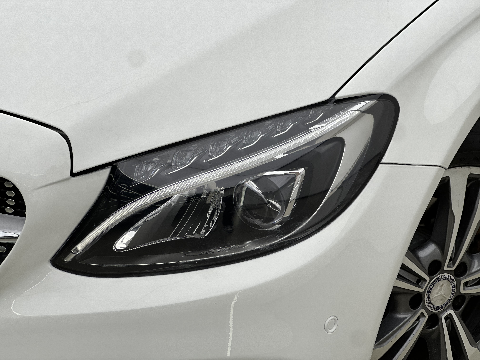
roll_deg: -0.3
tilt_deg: -23.9
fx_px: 1068
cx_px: 240
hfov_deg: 25.3
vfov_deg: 19.1
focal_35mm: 77
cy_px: 180
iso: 20
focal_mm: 9
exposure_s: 1/108
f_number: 2.8
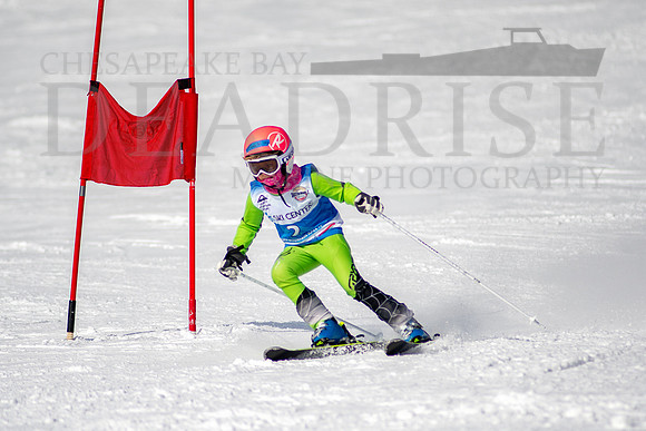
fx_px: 9567
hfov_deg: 3.9
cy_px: 250
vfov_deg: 2.6
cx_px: 305
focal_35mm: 533
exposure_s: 1/6400
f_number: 2.8
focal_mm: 300
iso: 100
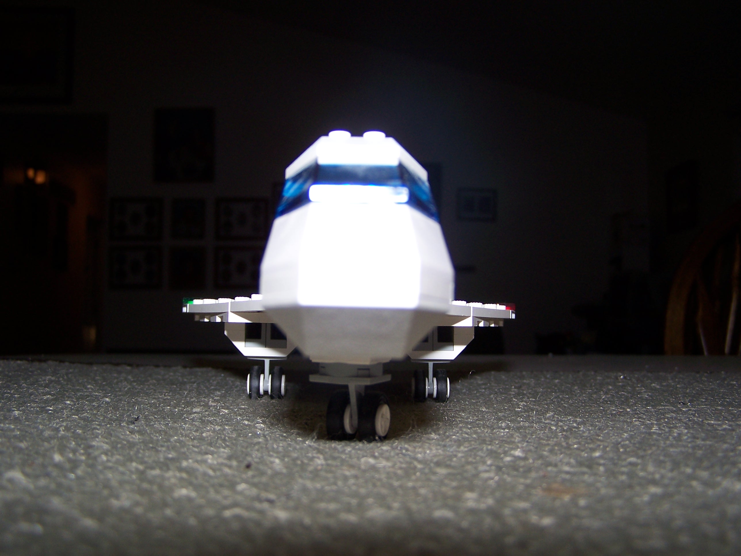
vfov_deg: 37.7
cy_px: 278
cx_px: 370
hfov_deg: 49.0
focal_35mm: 38
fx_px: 813
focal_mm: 6.3
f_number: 2.8
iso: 80
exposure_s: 1/60
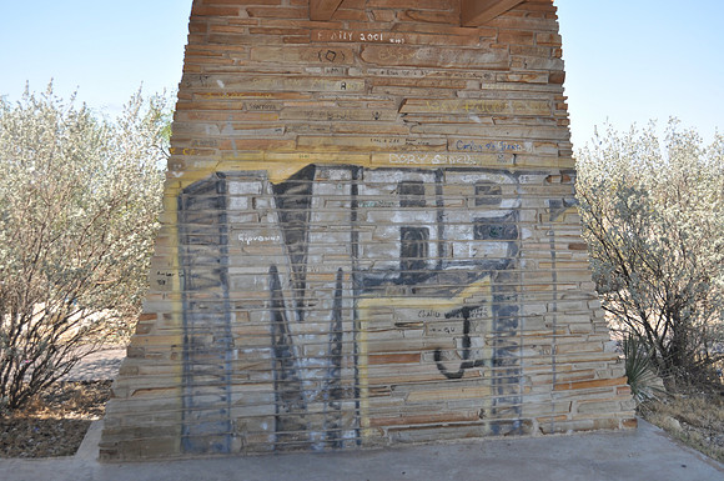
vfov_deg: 36.8
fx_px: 723
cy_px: 240
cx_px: 362
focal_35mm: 36
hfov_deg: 53.2
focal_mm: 24
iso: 200
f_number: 3.2
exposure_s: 1/200
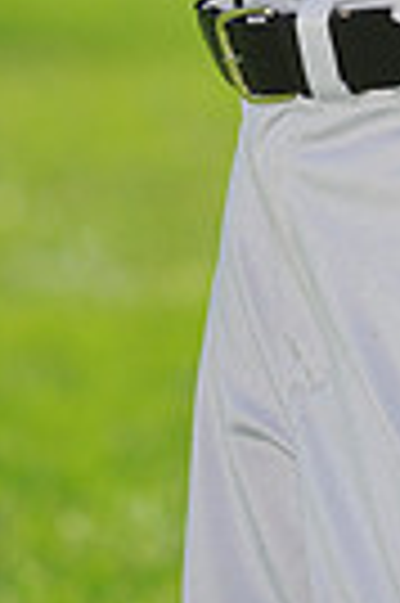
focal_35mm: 453
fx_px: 7569
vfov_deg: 4.5
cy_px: -450
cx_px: 310
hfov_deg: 3.0
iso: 200
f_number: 4
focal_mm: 105
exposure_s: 1/1250
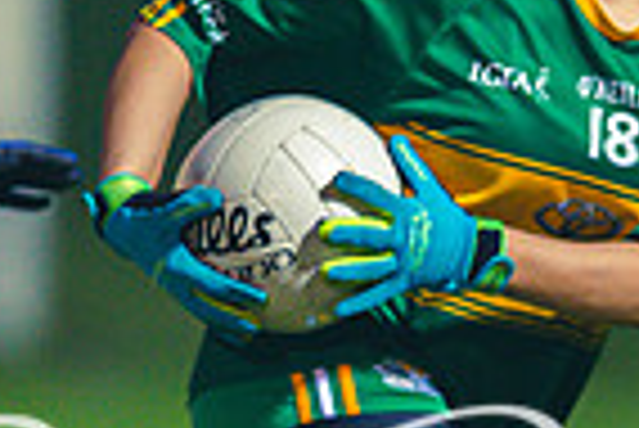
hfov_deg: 1.3
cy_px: 369
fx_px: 28997
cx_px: 585
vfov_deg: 0.8
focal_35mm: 1632
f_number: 2.8
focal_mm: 400
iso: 5000
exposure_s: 1/500
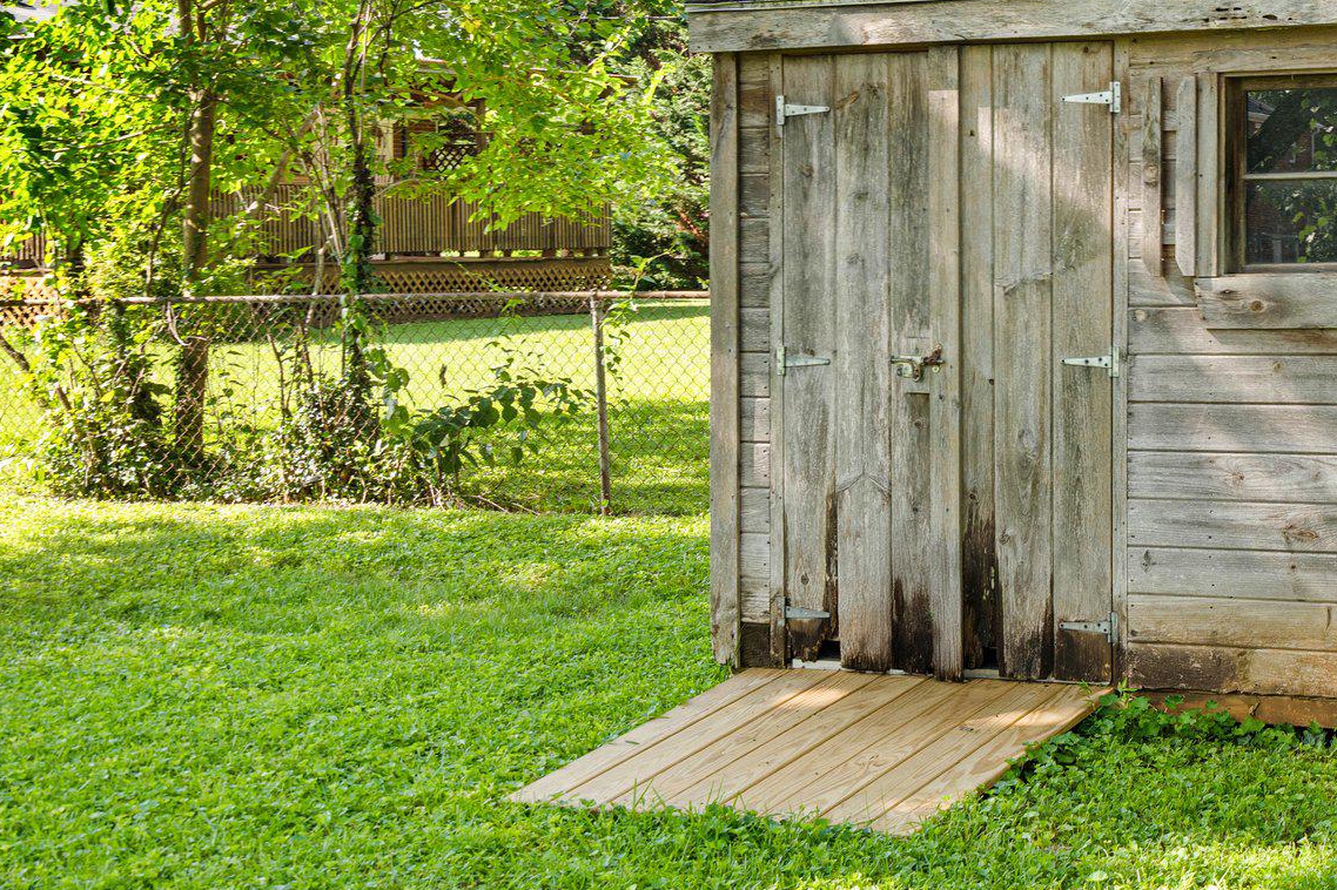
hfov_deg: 30.7
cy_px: 322
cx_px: 1161
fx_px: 2339
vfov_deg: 21.5
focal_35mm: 63
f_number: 10
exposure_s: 1/60
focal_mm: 35
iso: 320
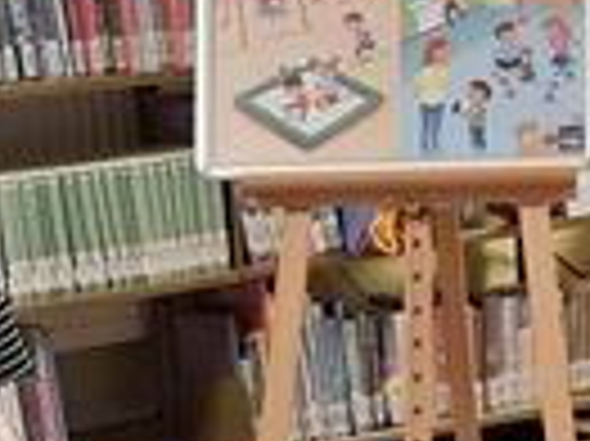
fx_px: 3065
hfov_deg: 10.9
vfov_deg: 8.1
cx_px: 595
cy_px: 652
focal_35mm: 180
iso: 250
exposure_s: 1/100
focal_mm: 5.54
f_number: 1.8
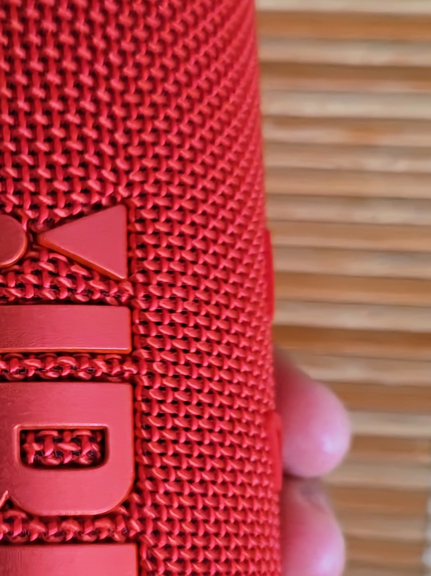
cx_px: 27
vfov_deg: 24.1
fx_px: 1312
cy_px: 503
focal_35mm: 79
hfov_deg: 18.3
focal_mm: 5.56
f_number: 1.88
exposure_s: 1/33.3
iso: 1962
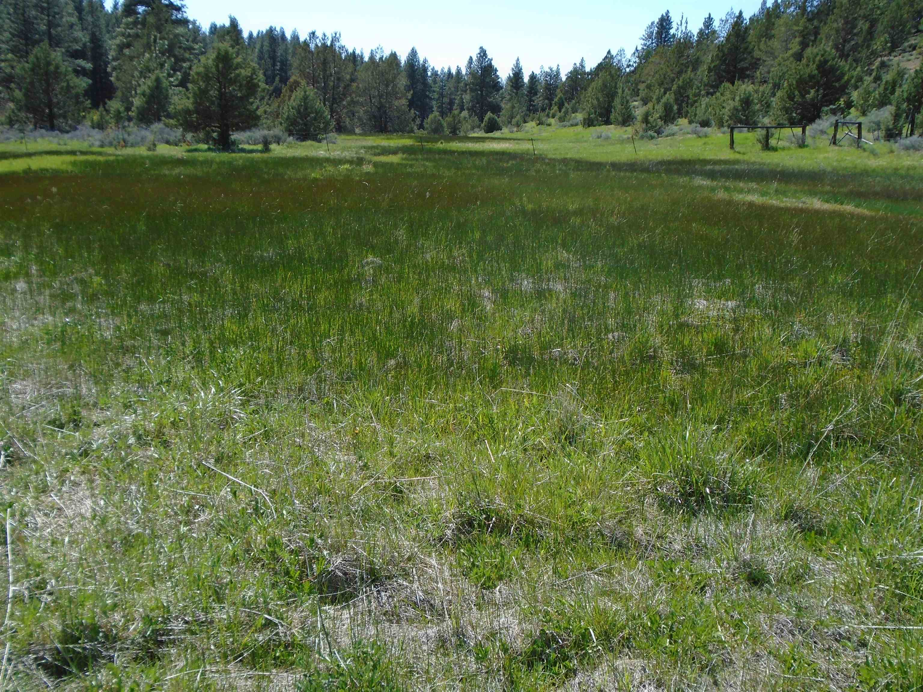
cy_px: 346
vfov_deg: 39.7
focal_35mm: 36
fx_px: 960
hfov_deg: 51.4
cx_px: 462
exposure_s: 1/500
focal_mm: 6.4
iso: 100
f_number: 3.8
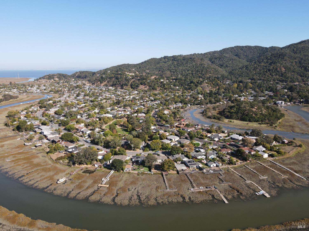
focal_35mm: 24
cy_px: 116
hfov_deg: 71.6
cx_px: 154
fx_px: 214
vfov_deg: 56.8
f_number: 2.8
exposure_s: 1/500
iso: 100
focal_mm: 4.5
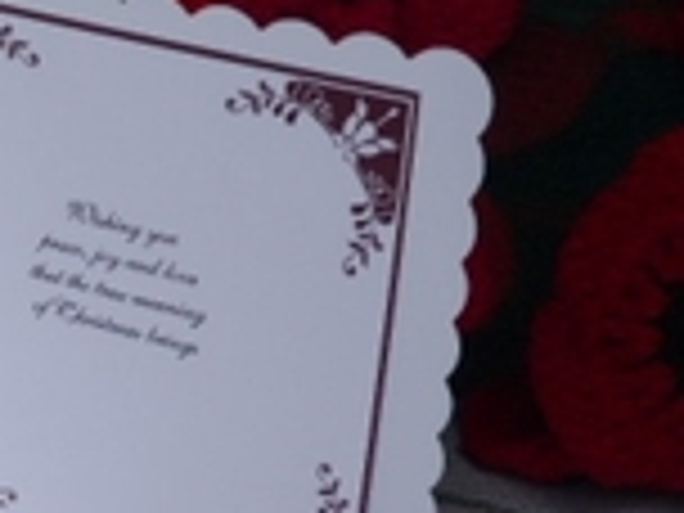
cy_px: 592
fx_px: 2450
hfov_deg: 15.3
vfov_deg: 11.7
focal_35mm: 124
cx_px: -140
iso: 80
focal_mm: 7.2
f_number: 3.8
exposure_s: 1/125
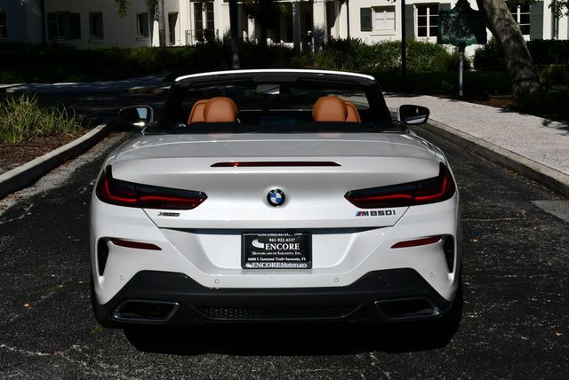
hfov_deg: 29.6
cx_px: 284
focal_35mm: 68
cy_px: 190
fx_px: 1076
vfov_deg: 20.1
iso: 100
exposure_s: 1/500
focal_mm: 34
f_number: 11
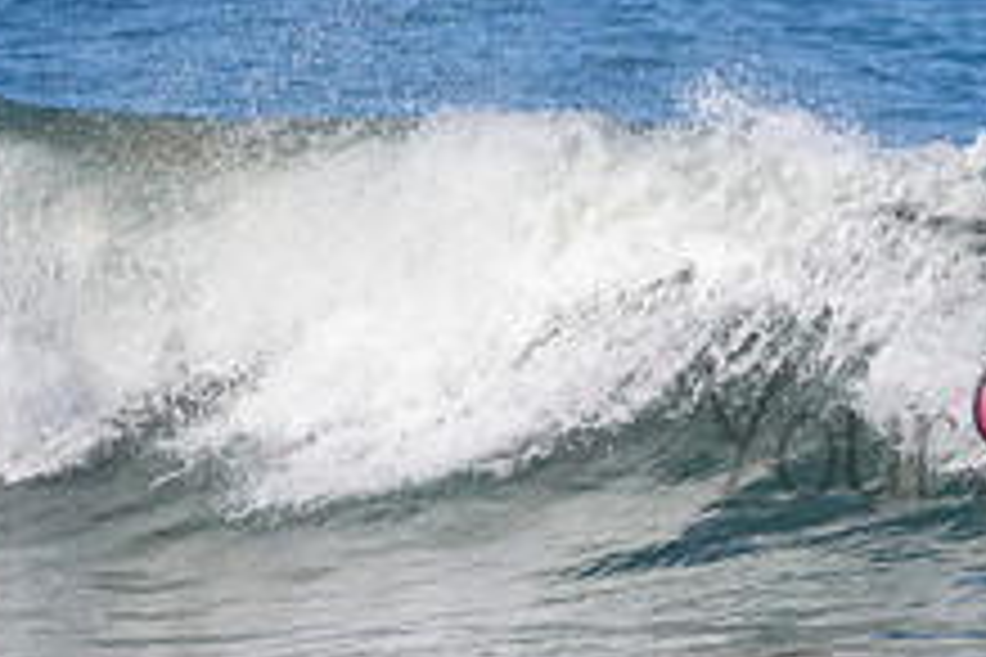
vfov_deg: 0.7
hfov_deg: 1.0
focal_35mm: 1987
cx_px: 1166
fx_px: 54417
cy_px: 394
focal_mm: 500
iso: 360
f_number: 5.6
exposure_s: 1/2000
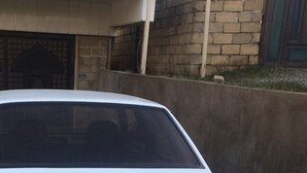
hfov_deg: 31.5
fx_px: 537
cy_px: 230
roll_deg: -4.6
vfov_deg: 17.1
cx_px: 91
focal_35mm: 66
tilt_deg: -14.9
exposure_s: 1/507
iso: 32
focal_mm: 4.15
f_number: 2.2
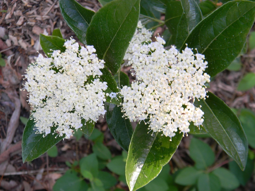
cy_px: 96
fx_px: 368
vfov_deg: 29.1
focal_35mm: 50
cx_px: 128
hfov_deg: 38.2
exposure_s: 1/34.7
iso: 80
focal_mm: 12.2
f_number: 4.3
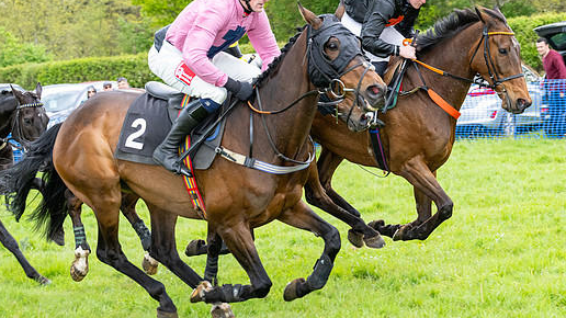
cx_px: 336
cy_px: 164
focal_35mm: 102
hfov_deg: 20.9
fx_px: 1531
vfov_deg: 11.9
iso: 1000
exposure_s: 1/1000
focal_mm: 70
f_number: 4
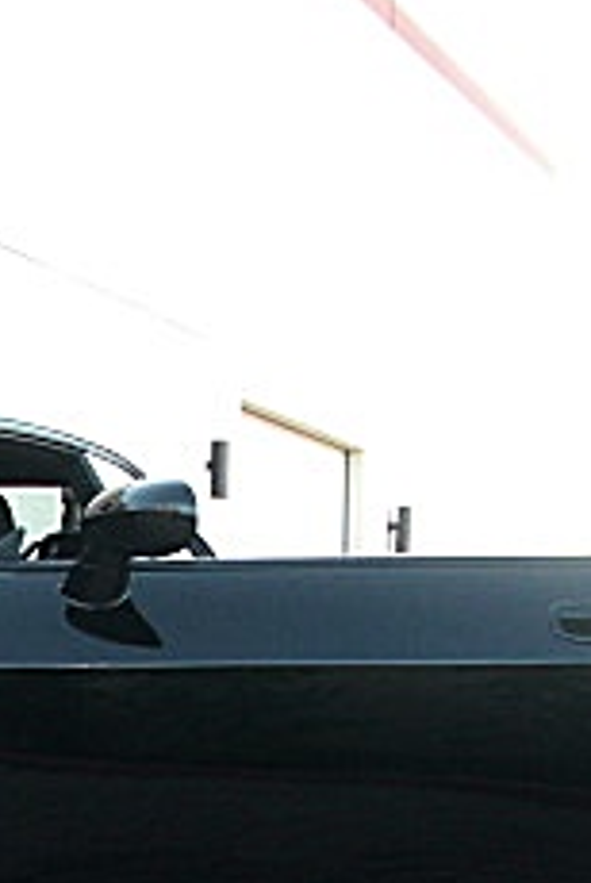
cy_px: 902
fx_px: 2553
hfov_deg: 12.2
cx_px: -434
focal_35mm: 104
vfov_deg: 19.0
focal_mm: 6.3
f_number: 2.8
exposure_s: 1/100
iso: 100
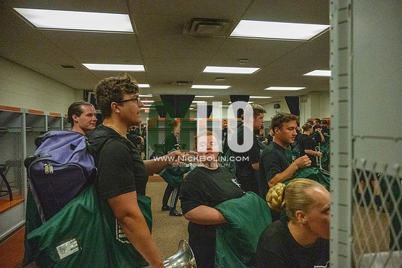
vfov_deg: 53.2
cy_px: 134
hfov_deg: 73.7
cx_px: 201
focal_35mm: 24
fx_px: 268
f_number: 4
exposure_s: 1/3200
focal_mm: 24
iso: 25600
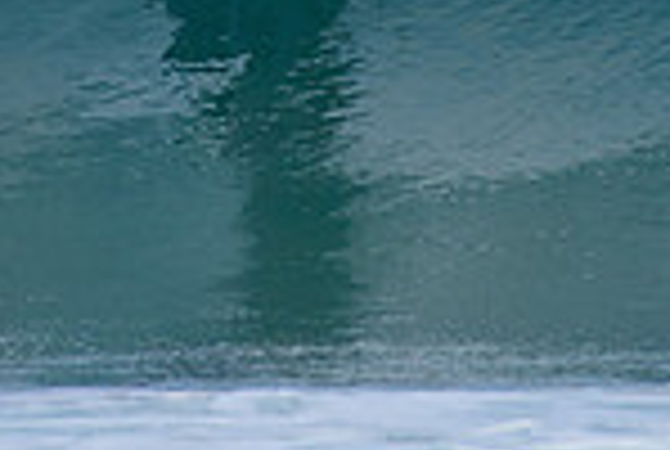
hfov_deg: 1.1
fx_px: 36215
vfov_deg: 0.7
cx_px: 252
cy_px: -214
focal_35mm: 1942
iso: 250
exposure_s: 1/2500
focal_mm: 500
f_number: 6.3
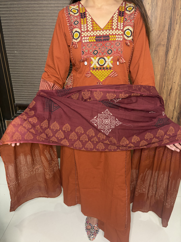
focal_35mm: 26
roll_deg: -0.6
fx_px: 181
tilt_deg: -24.0
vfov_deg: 67.3
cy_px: 121
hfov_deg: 53.1
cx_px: 90
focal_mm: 5.96
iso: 250
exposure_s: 1/50
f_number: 1.6
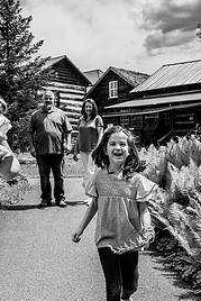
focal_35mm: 52
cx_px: 45
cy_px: 167
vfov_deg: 38.1
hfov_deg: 25.6
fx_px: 435
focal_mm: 24
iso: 100
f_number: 5
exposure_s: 1/500
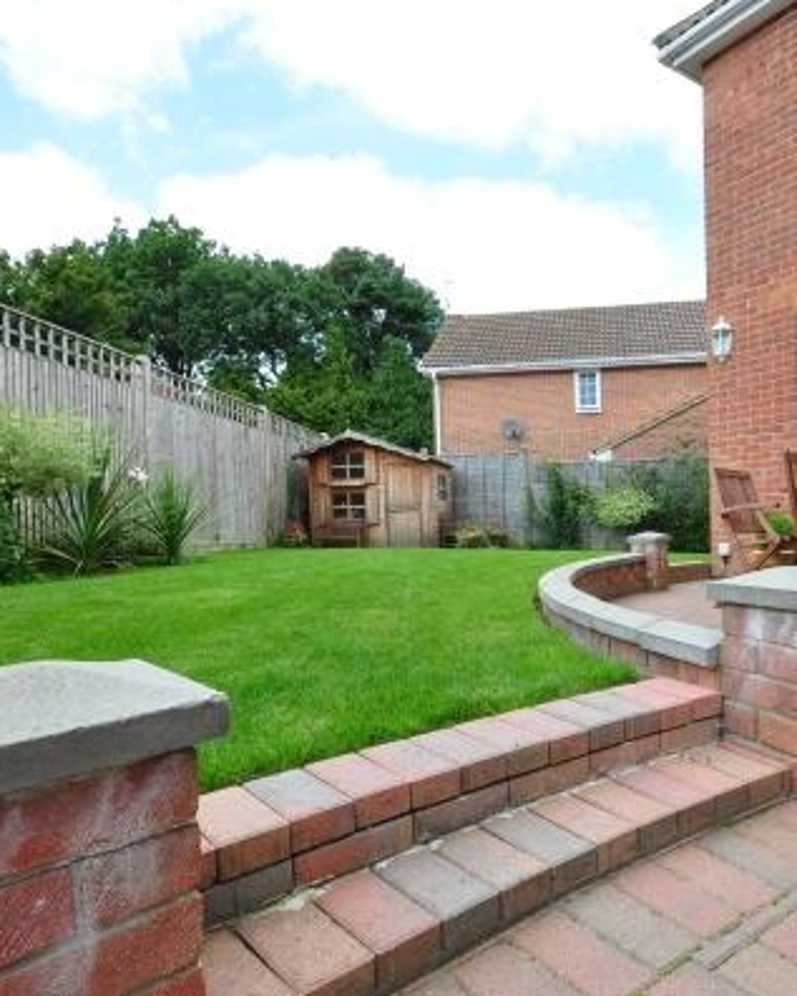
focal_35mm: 22
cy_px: 503
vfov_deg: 75.0
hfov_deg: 61.6
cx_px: 530
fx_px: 648
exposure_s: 1/50
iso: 200
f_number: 10
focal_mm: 10
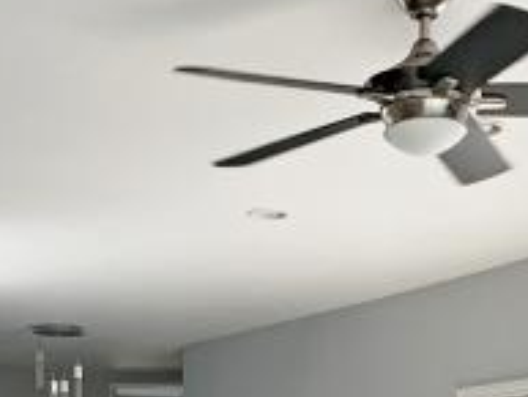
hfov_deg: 22.7
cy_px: 539
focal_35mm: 86
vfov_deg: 16.1
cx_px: 274
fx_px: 1313
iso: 40
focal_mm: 4.25
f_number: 1.8
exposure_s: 1/122
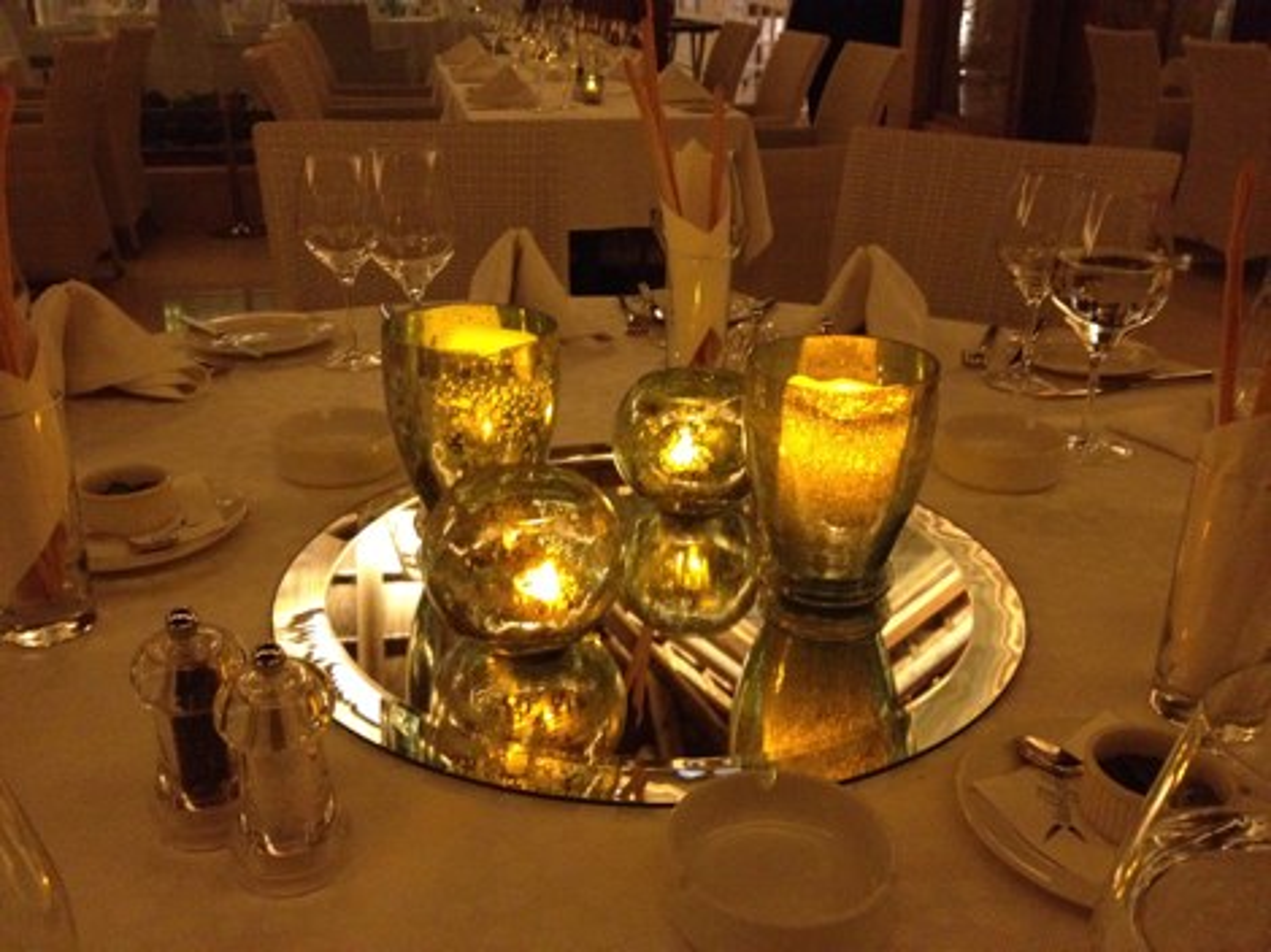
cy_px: 476
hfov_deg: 52.6
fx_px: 1284
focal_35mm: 35
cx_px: 636
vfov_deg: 40.7
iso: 640
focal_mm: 4.28
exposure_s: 1/15
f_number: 2.4
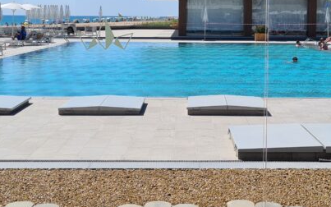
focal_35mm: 70
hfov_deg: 29.3
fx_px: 632
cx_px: 208
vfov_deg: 18.6
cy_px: 75
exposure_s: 1/4144
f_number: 1.8
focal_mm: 5.4
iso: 50
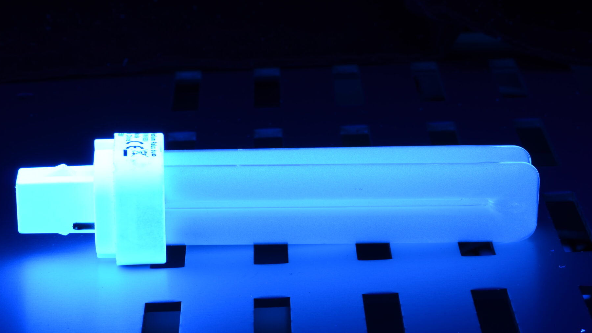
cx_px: 305
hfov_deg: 19.3
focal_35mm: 111
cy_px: 167
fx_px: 1742
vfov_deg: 10.9
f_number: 13
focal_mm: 50
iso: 100
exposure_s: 8
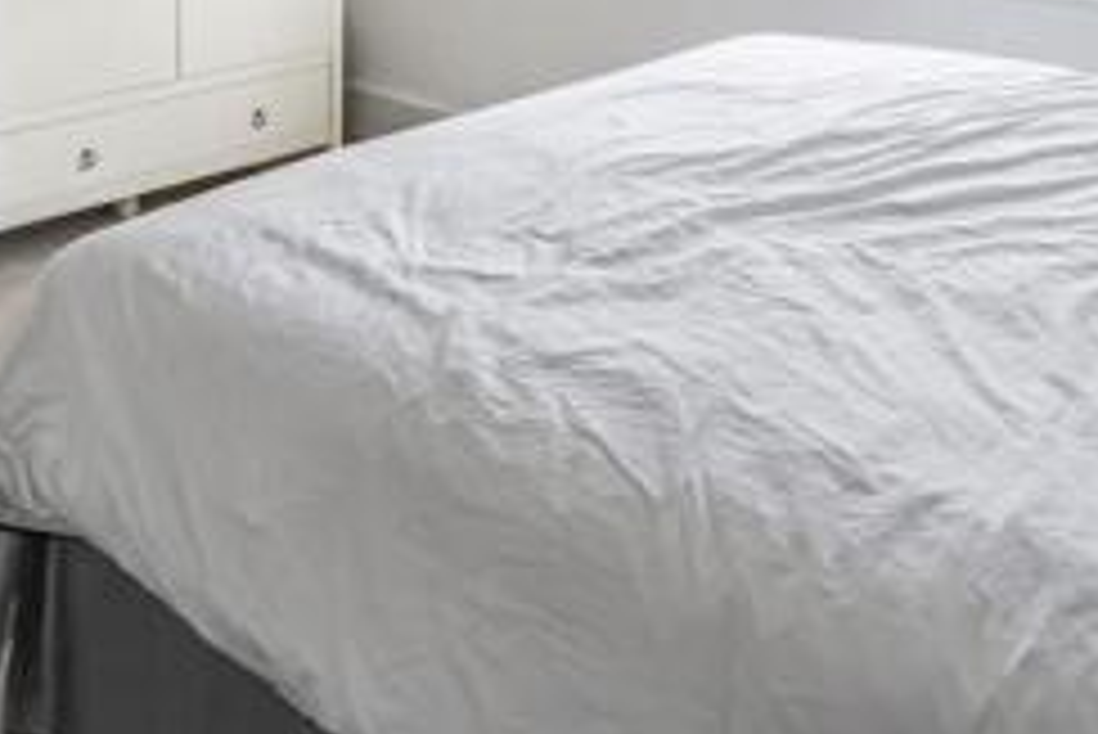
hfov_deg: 45.1
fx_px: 1312
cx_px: 425
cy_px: -214
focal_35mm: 43
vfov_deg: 26.6
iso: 250
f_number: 9
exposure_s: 1/80
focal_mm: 16
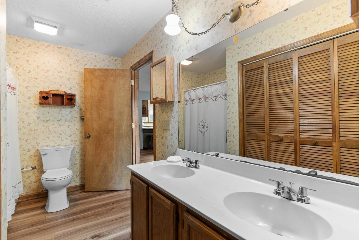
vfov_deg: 73.7
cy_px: 120
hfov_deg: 96.7
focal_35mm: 16
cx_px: 180
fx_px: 160
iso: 100
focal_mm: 11
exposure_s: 1/2
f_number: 4.8
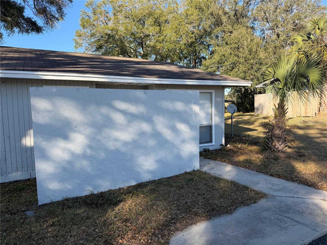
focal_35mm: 24
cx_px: 164
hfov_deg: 71.6
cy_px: 122
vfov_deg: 56.8
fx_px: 227
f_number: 1.78
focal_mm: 6.76
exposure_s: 1/1437
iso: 80
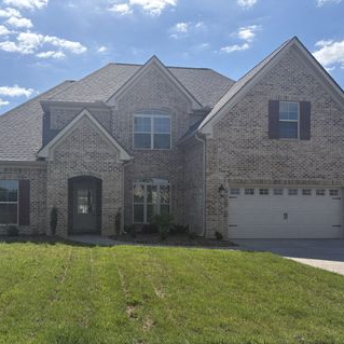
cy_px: 201
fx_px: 405
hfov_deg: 45.9
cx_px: 145
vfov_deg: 45.9
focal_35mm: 36
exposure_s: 1/3623
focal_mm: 5.96
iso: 50
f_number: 1.6
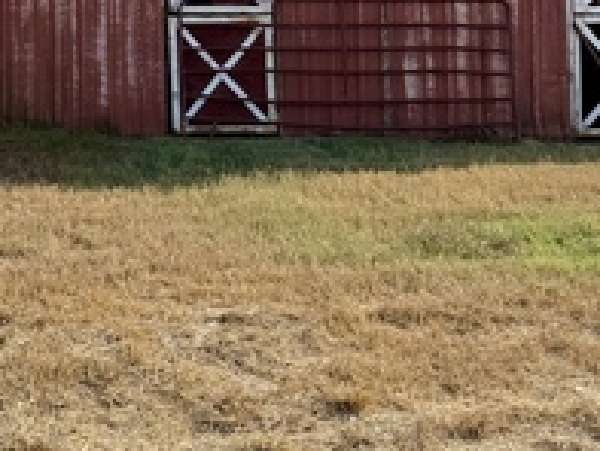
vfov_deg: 18.0
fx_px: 1353
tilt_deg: +3.7
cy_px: -88
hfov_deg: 23.5
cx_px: -58
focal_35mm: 78
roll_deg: +0.4
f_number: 1.78
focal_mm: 6.76
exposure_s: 1/3759
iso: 80
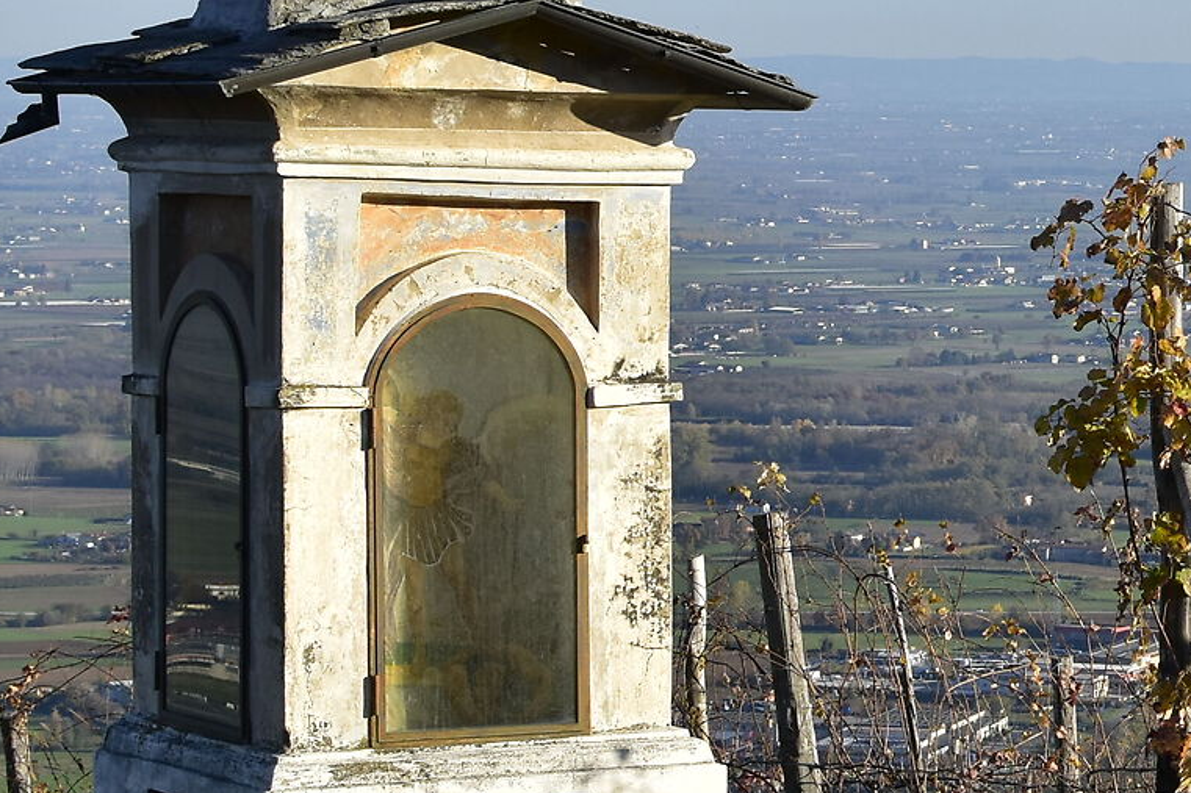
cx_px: 1377
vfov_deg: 8.3
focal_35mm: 166
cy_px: 411
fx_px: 5476
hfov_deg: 12.2
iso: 160
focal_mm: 35
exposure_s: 1/500
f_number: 8
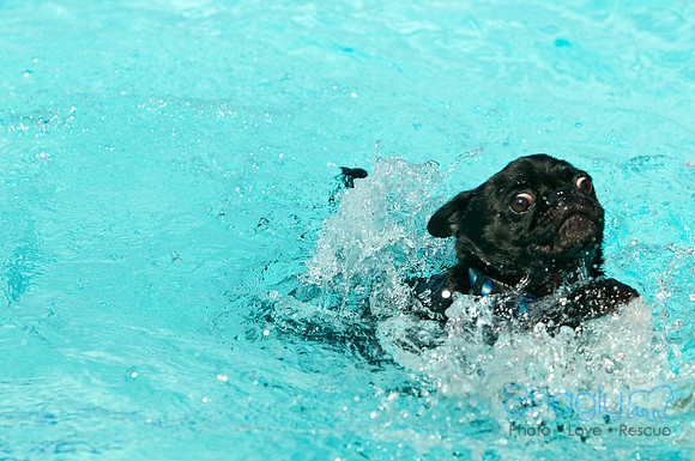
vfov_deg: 5.9
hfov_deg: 8.9
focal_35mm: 232
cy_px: 230
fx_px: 4482
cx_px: 348
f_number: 5.6
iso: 200
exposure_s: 1/1600
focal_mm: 155
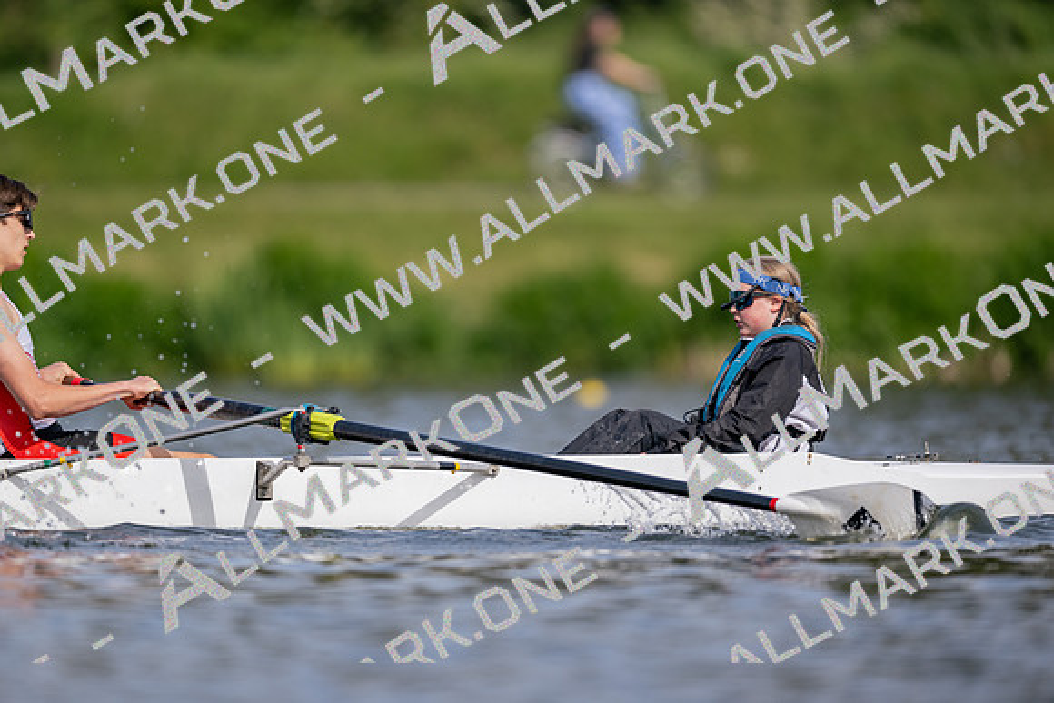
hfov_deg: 3.4
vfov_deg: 2.3
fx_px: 17570
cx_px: 527
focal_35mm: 600
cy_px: 352
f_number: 4
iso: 280
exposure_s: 1/2500
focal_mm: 600
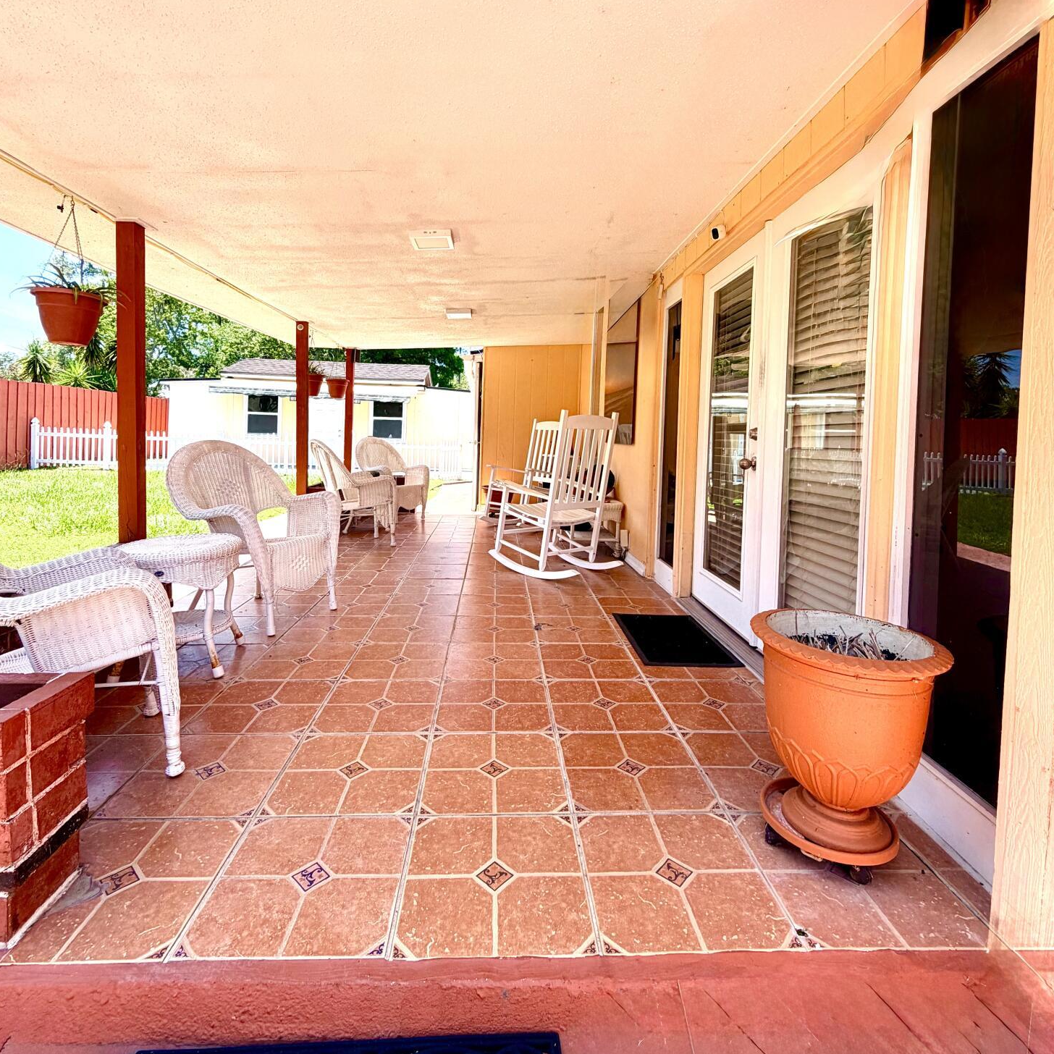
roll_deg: -1.3
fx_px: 586
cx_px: 516
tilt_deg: -0.7
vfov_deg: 83.4
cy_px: 450
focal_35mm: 17
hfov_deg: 84.0
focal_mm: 2.22
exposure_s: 1/502
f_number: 2.2
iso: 50
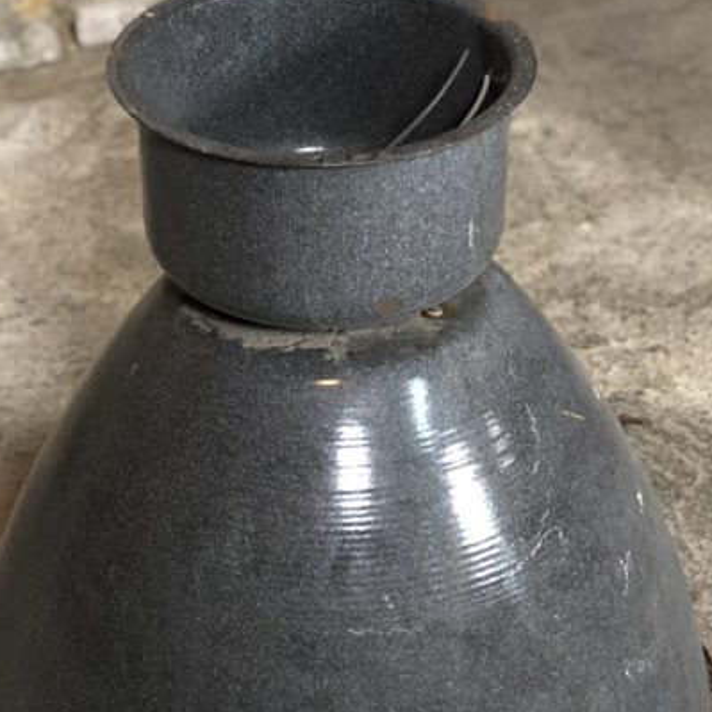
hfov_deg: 14.8
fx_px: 2746
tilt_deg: -34.8
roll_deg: +2.3
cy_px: 575
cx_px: 314
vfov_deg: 14.7
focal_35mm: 118
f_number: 2.4
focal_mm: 6
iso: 160
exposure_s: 1/9
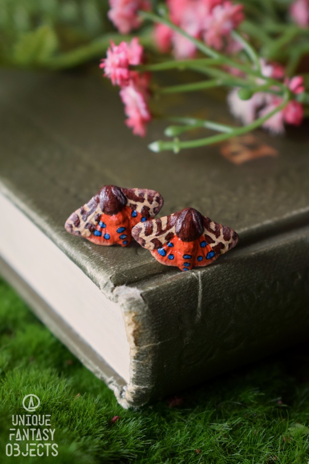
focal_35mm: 82
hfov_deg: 16.6
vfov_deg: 24.6
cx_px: 154
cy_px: 232
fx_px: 1062
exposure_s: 1/60
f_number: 5.6
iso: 720
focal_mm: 55
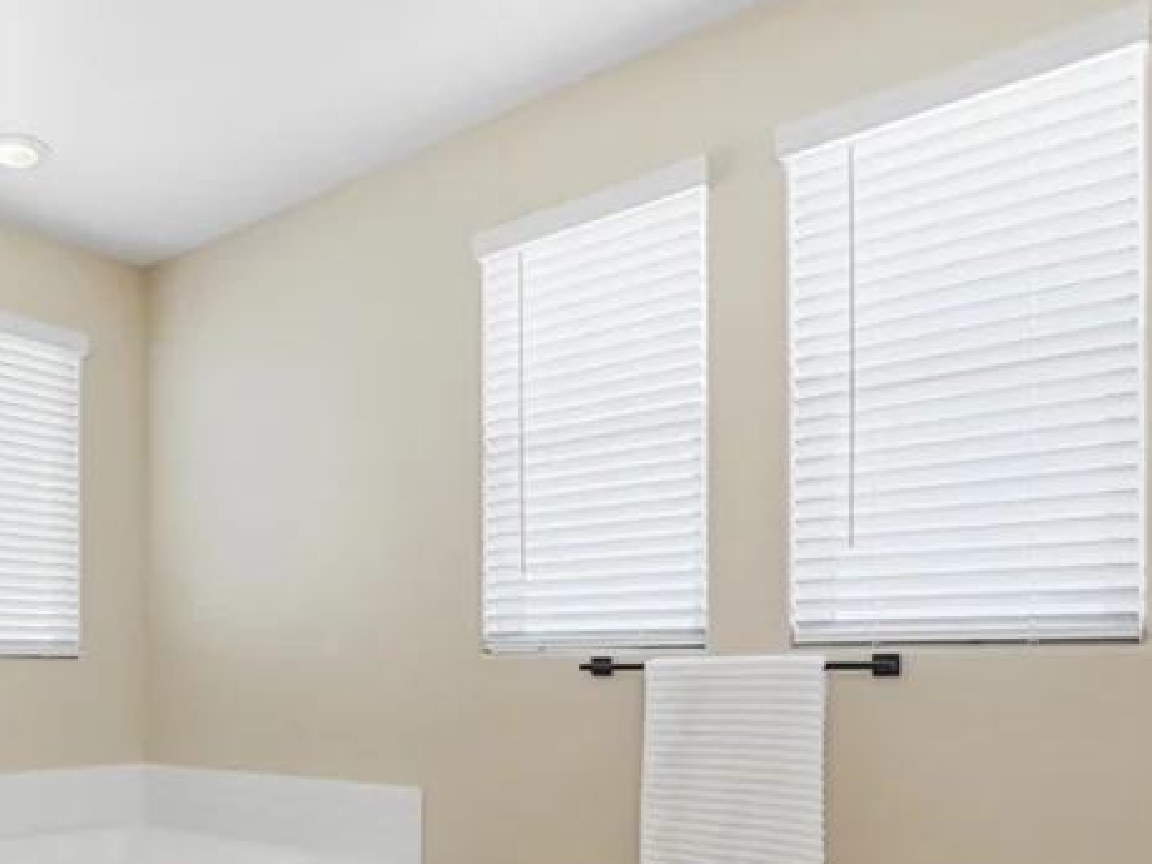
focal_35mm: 31
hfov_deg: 51.5
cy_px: 675
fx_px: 1034
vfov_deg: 43.5
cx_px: 118
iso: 1000
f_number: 9
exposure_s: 1/800
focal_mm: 14.5
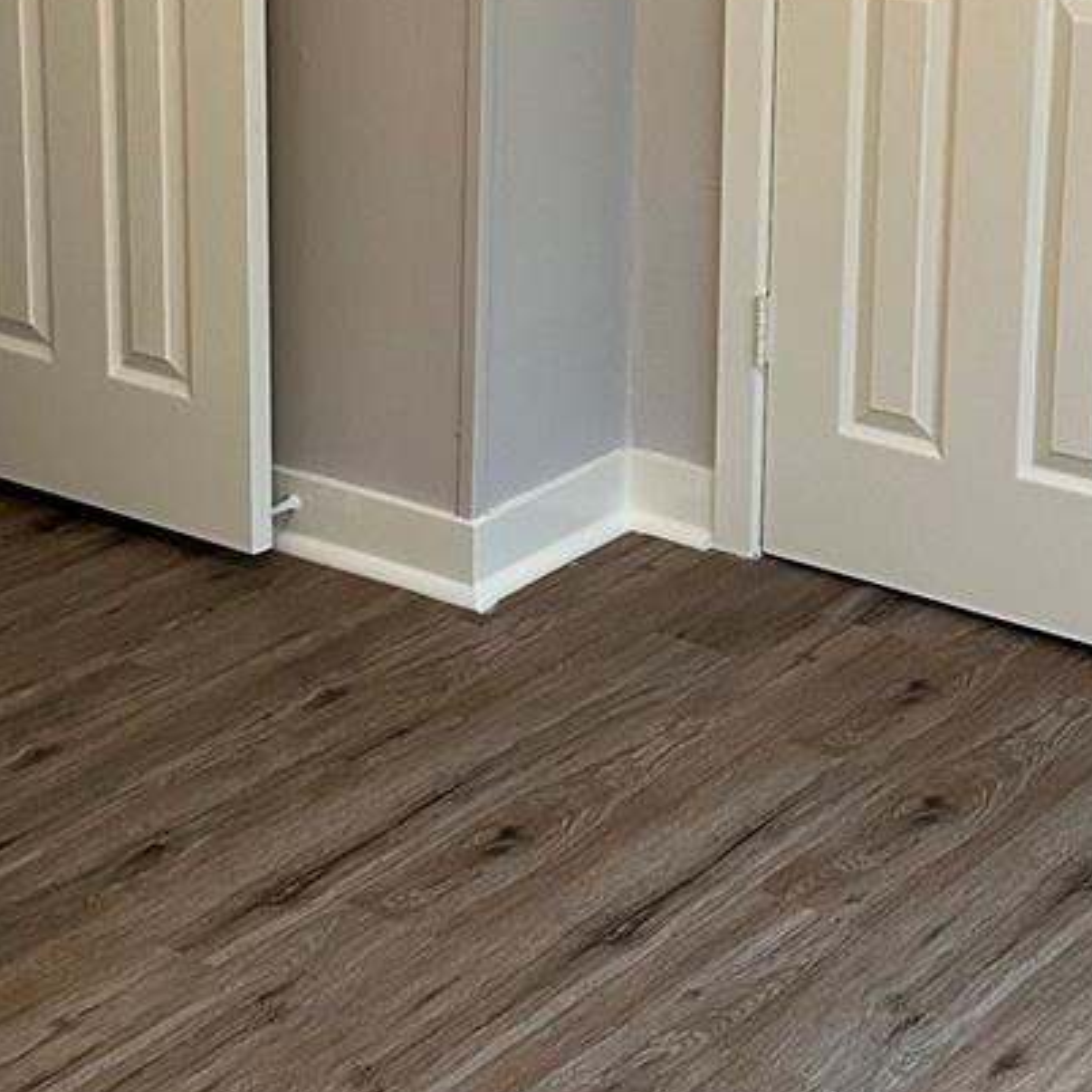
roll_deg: -0.5
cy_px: 133
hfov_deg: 21.4
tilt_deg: -14.3
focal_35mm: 81
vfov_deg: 21.0
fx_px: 2891
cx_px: 473
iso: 320
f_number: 1.78
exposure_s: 1/60
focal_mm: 6.86
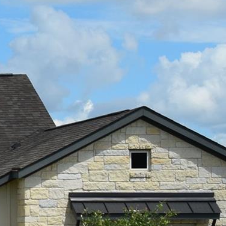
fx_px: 1590
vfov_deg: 8.1
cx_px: -182
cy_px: 200
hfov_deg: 7.9
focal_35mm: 215
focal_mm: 31
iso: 200
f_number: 11
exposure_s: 1/500
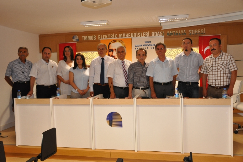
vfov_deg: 38.9
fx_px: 230
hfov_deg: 55.8
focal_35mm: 34
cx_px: 121
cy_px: 80
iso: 800
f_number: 3.8
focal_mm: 22
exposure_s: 1/60
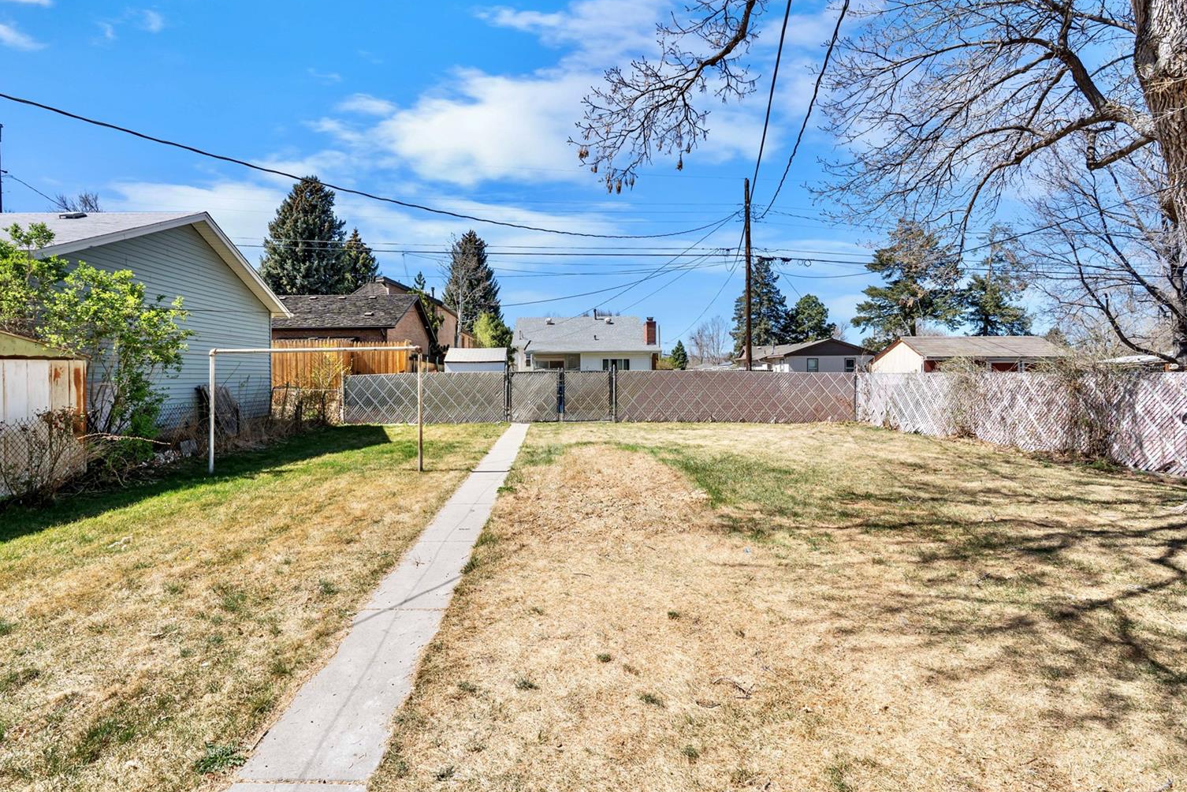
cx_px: 567
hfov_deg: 93.2
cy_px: 397
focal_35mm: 17
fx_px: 560
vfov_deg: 70.4
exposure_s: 1/320
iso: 200
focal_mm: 16
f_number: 9
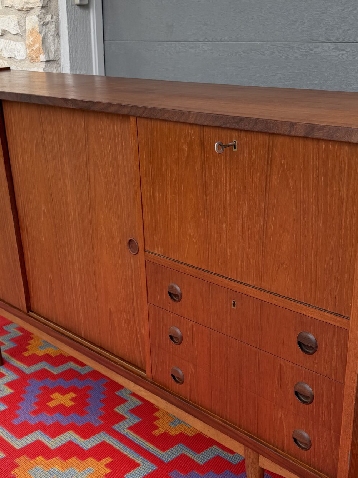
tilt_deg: -21.3
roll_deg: -0.8
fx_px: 634
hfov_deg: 31.5
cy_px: 308
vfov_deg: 40.8
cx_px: 184
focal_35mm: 46
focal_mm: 6.76
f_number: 1.78
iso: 80
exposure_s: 1/622
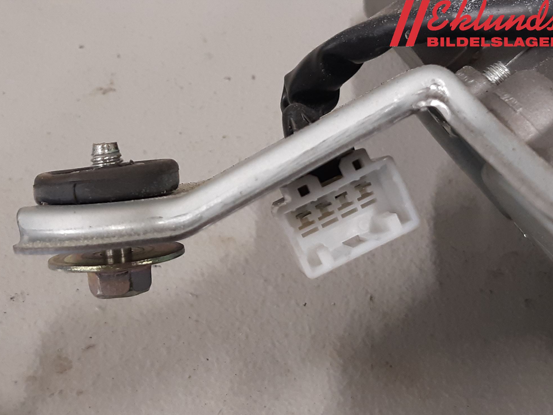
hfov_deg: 65.3
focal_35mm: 27
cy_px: 214
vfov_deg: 51.3
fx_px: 431
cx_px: 275
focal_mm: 3.93
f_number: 1.7
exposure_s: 1/50
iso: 160
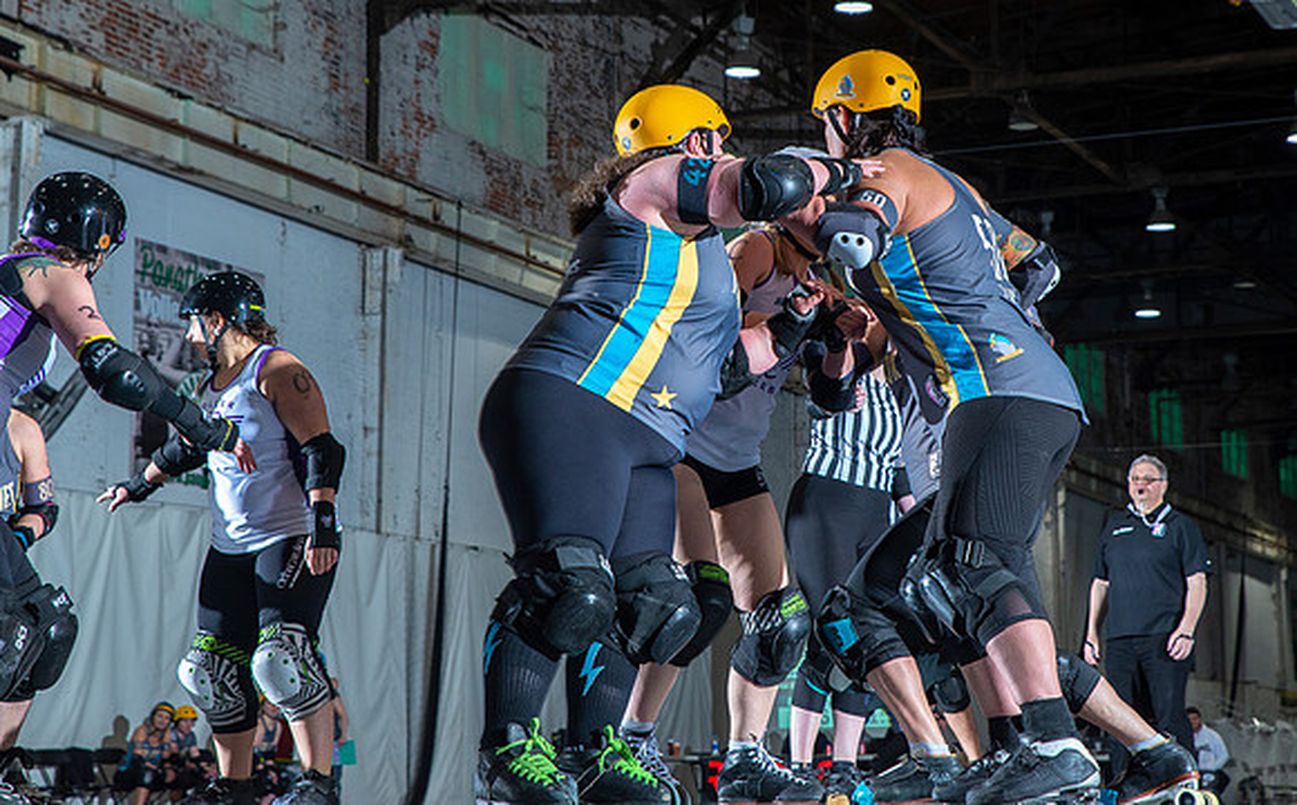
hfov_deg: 23.9
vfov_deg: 15.0
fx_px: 3059
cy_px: 281
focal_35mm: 87
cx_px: 745
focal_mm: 70
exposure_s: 1/160
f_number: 7.1
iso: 800
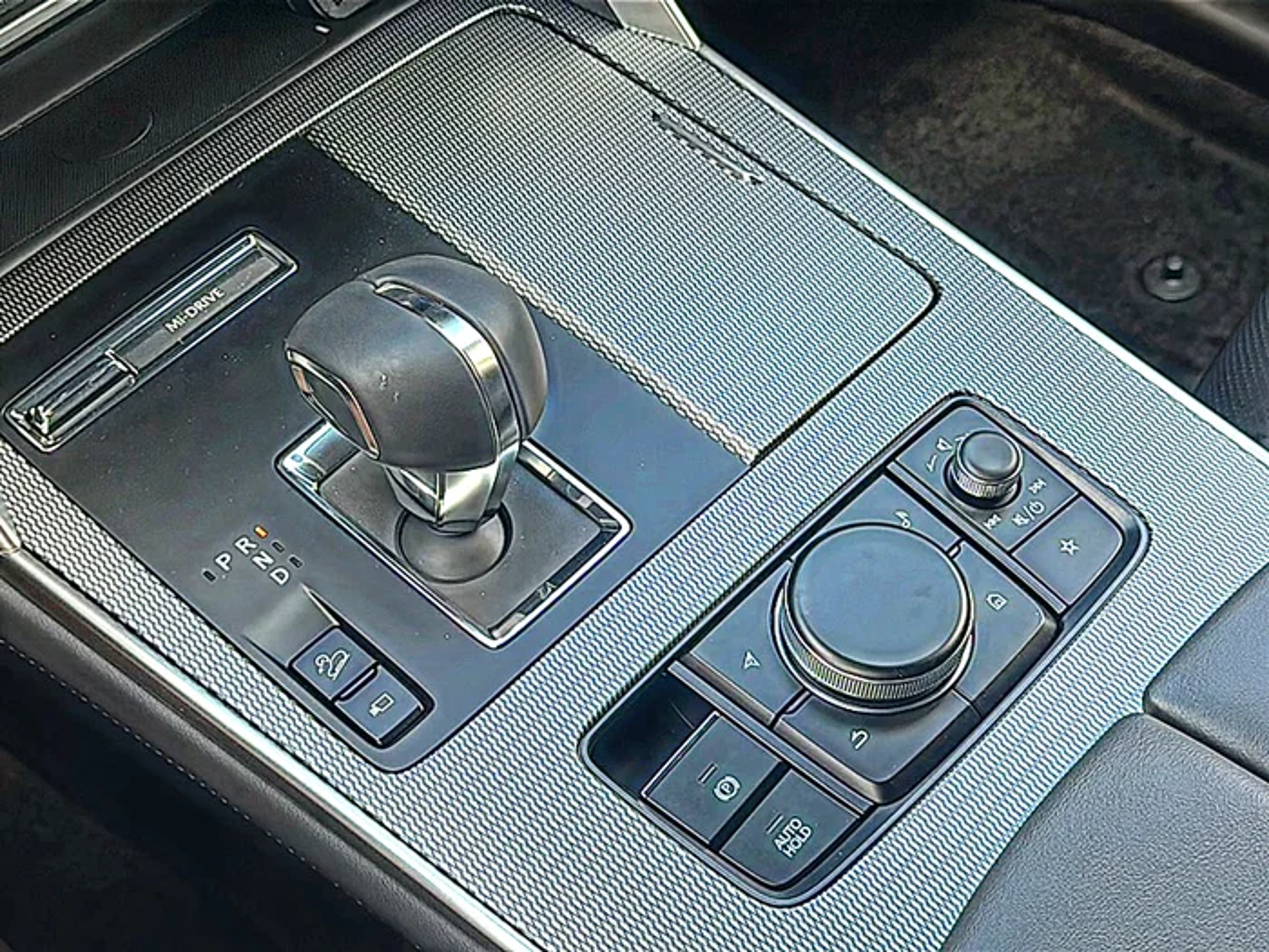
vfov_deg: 32.2
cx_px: 634
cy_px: 476
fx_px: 1650
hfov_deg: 42.1
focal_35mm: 45
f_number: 1.78
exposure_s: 1/198
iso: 64
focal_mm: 6.86
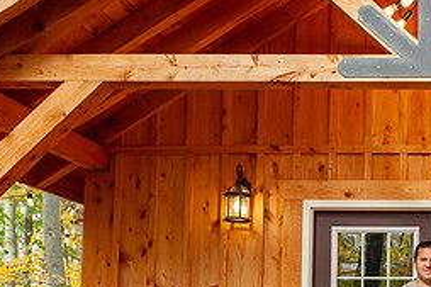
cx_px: 476
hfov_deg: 27.5
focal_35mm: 67
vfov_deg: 19.7
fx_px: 802
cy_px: 279
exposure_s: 1/160
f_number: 5.6
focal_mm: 26
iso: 500
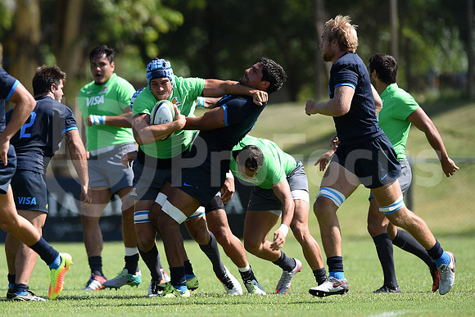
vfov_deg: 3.3
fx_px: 5543
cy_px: 158
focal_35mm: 420
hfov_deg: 4.9
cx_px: 238
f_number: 4
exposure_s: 1/1000
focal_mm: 420
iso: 200
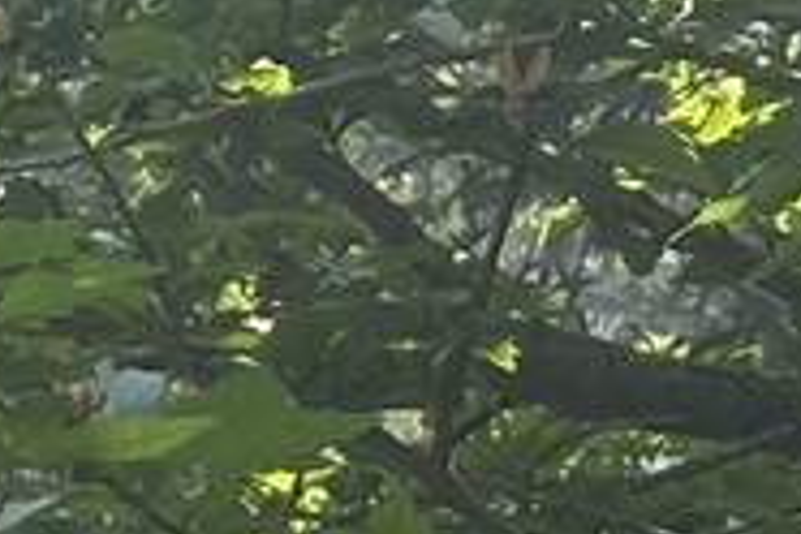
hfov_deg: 6.6
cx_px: -960
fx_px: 6630
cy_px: 1158
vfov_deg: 4.5
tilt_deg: -2.9
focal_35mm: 298
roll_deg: +1.8
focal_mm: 5.96
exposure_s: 1/801
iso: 50
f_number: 1.6
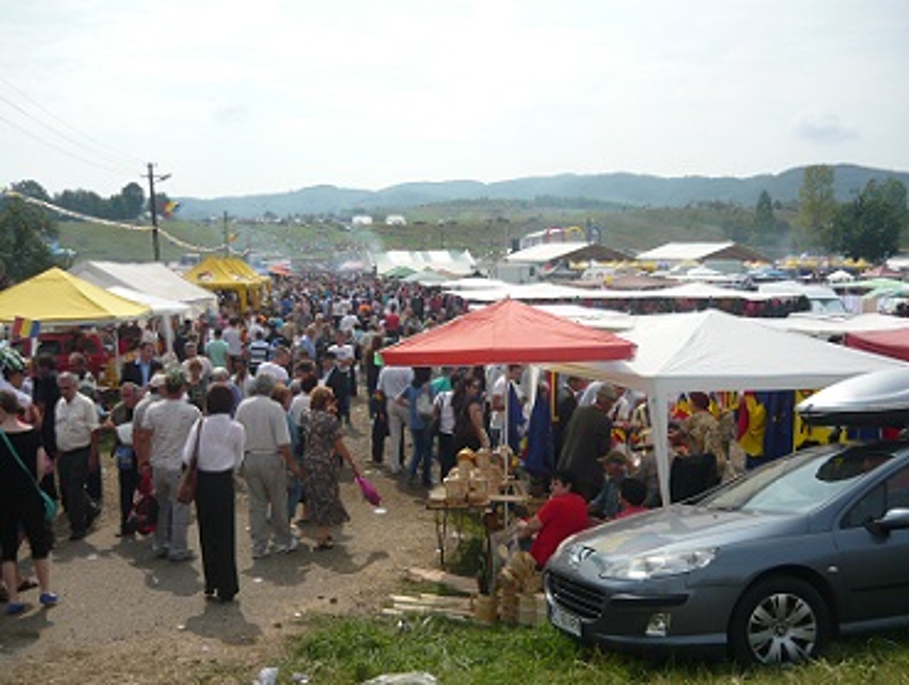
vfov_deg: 43.1
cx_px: 454
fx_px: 868
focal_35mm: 33
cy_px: 342
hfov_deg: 55.3
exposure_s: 1/250
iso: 100
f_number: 8
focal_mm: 5.5
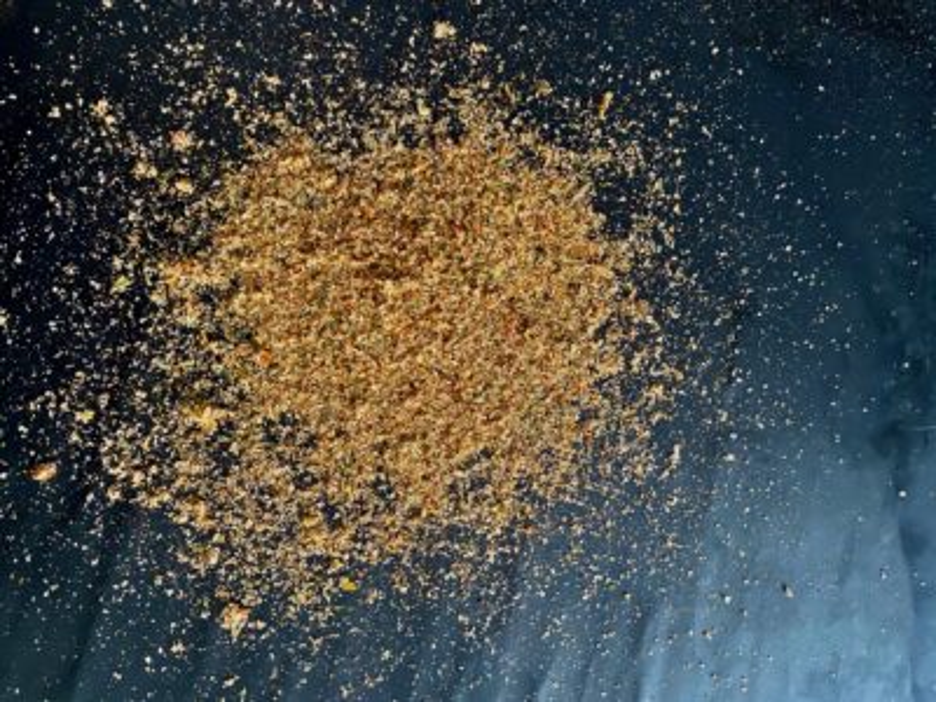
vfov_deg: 54.9
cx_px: 468
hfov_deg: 69.4
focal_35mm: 25
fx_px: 676
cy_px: 351
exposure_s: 1/40
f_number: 1.8
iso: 500
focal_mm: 4.25
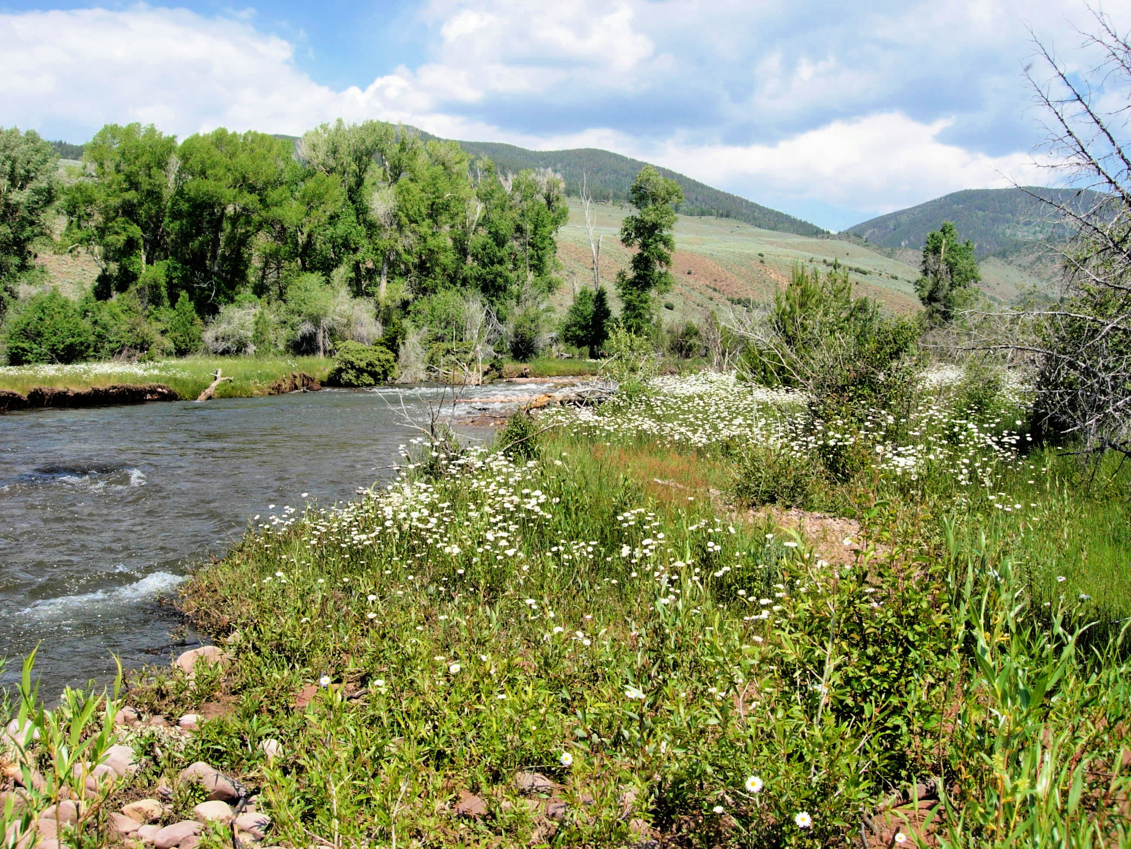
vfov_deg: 37.7
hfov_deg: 49.0
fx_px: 1242
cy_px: 424
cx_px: 566
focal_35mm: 38
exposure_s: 1/627
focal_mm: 7.8
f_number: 4.8
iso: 64
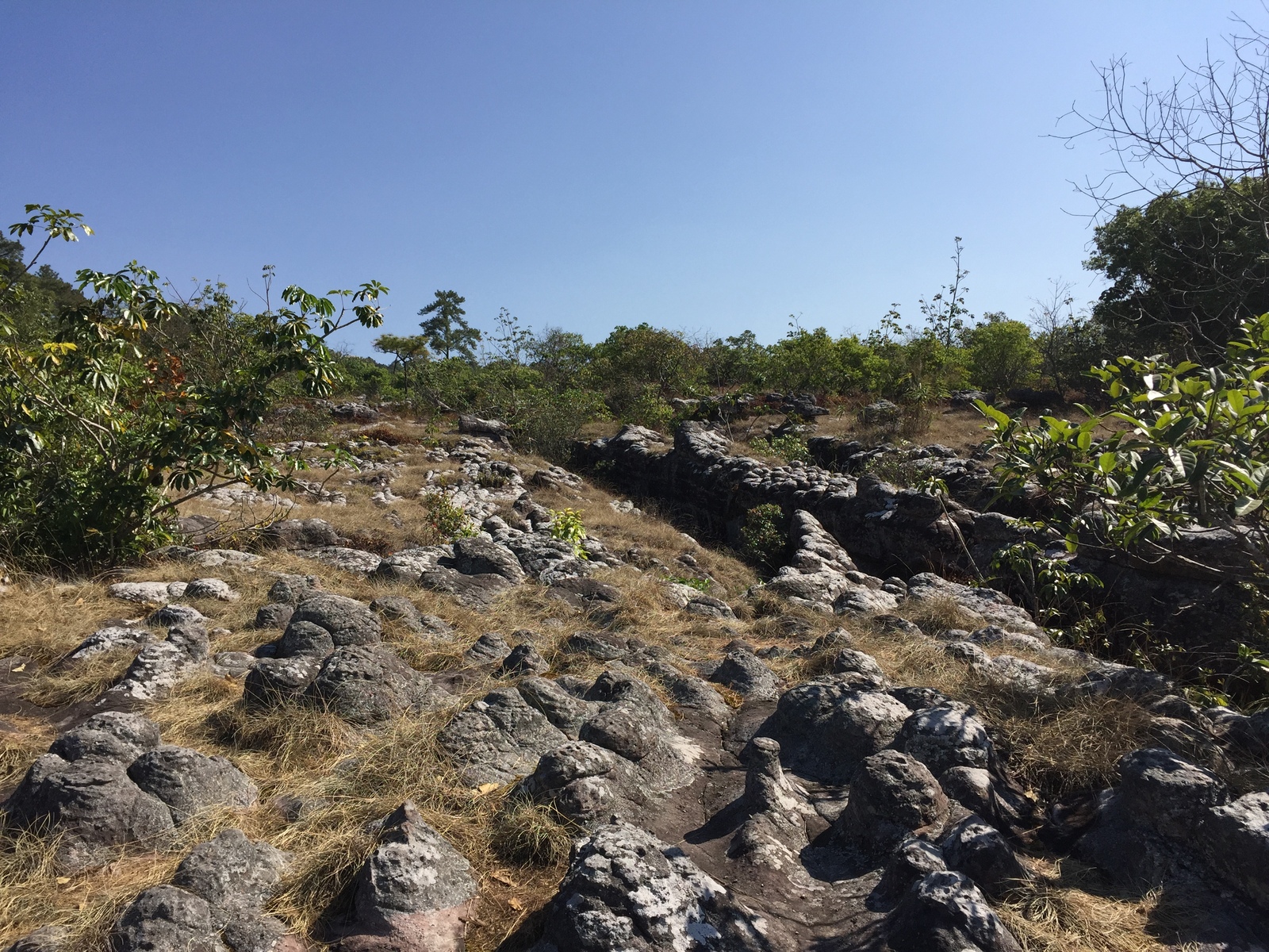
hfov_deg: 61.7
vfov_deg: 48.2
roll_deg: +0.1
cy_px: 476
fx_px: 1063
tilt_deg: +1.2
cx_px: 634
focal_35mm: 29
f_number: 2.2
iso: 32
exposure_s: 1/2639
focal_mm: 4.15
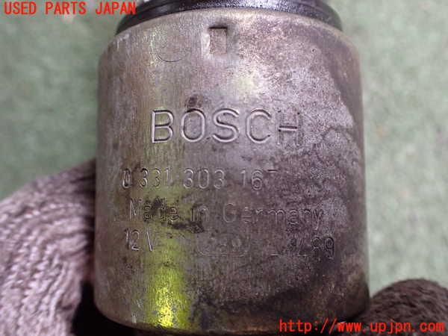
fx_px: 388
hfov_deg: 60.0
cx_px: 224
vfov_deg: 46.8
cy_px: 168
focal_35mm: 30
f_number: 2.3
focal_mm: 5.4
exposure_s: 1/125
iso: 640
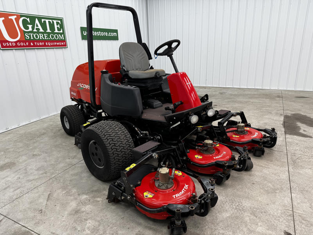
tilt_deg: -19.2
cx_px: 156
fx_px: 217
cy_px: 118
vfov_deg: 56.8
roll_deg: +1.8
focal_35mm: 24
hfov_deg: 71.6
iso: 80
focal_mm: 6.76
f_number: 1.78
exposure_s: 1/120
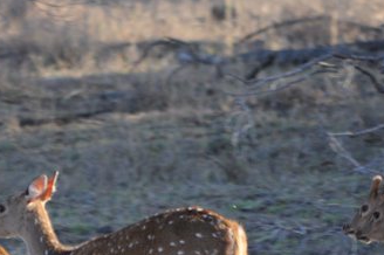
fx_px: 24935
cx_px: 61
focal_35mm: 2340
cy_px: 283
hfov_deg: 0.9
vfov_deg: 0.6
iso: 400
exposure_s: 1/250
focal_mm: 500
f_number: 6.3
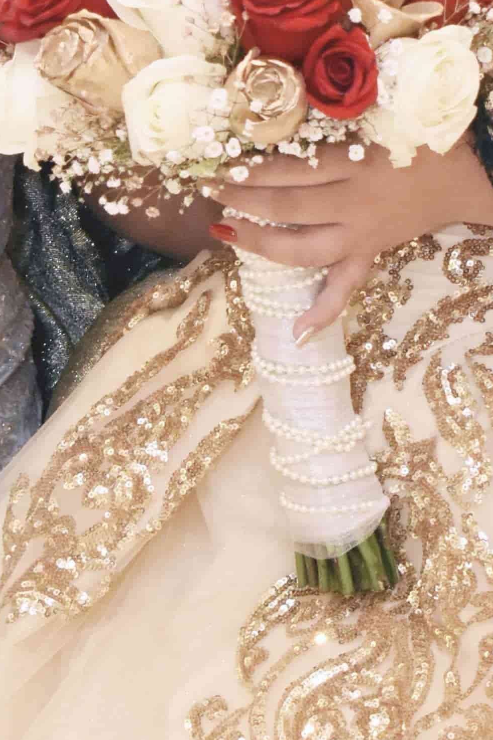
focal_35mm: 281
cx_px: 189
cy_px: -72
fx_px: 5772
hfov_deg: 4.9
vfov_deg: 7.3
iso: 1600
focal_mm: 46
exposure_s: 1/100
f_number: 5.3
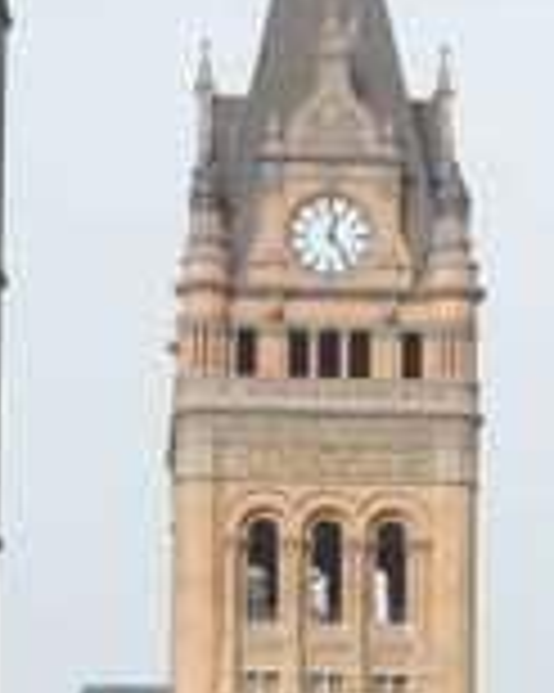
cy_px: 918
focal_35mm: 197
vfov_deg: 9.6
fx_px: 4042
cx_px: 320
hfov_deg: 7.8
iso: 100
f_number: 6.3
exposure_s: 1/200
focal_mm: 30
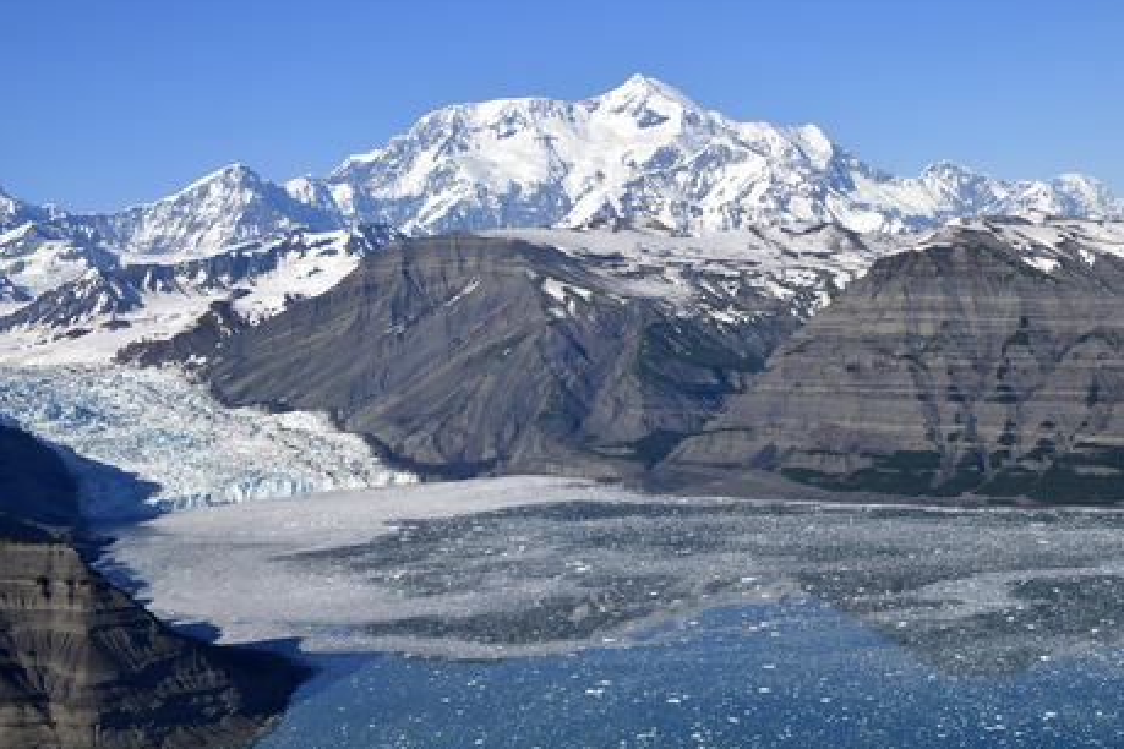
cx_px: 566
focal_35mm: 61
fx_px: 1904
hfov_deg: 32.9
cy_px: 361
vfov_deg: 22.3
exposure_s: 1/250
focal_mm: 50
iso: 64
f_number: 11
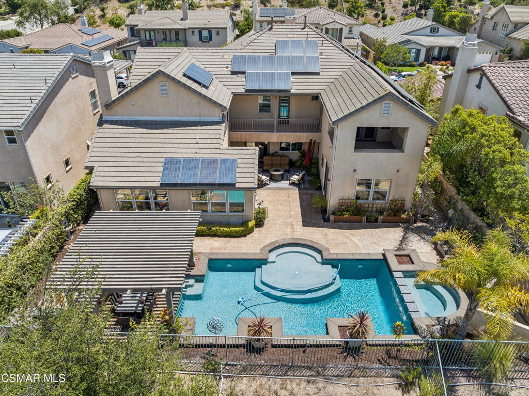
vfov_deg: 56.8
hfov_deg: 71.6
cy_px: 198
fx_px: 367
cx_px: 264
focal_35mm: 24
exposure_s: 1/80
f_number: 2.8
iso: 100
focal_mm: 12.3
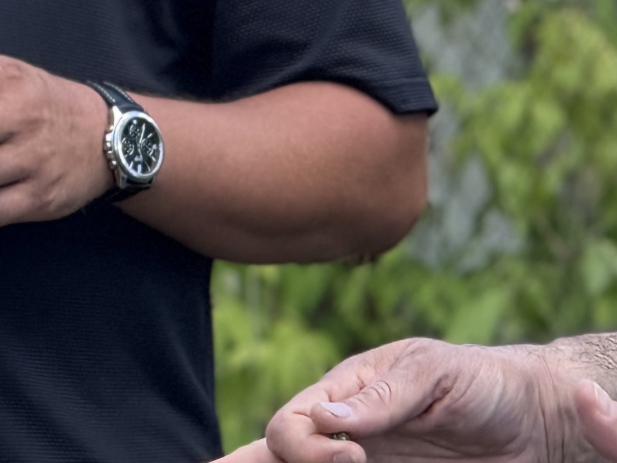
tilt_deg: -0.9
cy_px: -86
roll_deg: +1.1
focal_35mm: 499
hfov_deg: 4.0
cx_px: 344
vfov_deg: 3.0
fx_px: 8895
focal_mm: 16.89
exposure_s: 1/201
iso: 50
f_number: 2.8
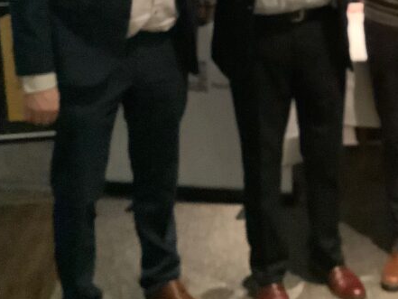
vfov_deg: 19.9
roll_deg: +1.8
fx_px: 828
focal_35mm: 72
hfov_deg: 25.5
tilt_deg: -13.0
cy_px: 13
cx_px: 408
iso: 800
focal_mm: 3.3
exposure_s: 1/17
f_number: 2.4
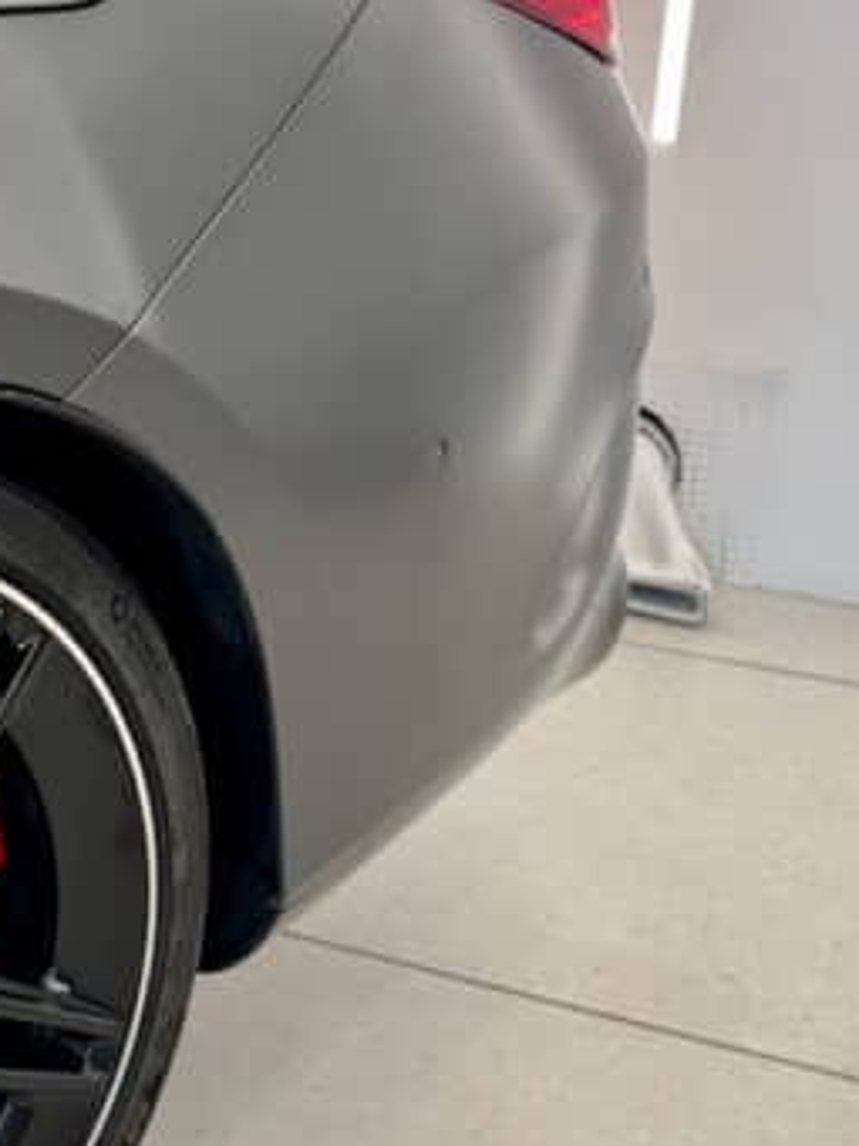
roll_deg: -1.2
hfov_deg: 18.8
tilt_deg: -15.5
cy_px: 490
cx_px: -108
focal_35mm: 75
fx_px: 2482
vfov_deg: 26.0
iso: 200
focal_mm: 6.76
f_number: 1.78
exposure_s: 1/100
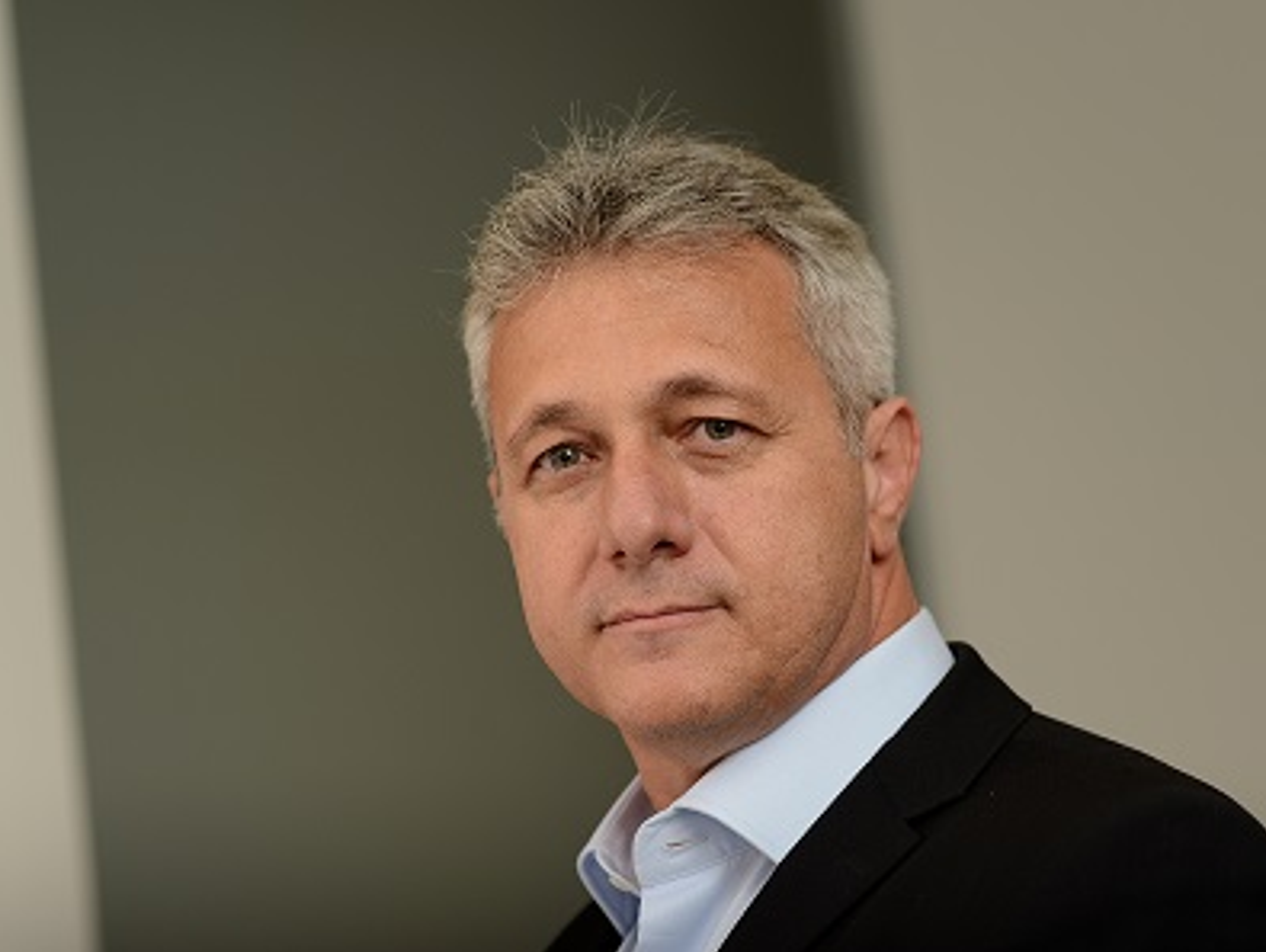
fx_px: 3404
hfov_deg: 21.1
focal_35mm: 93
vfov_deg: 15.9
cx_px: 705
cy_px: 478
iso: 200
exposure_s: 1/250
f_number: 3.5
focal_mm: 85
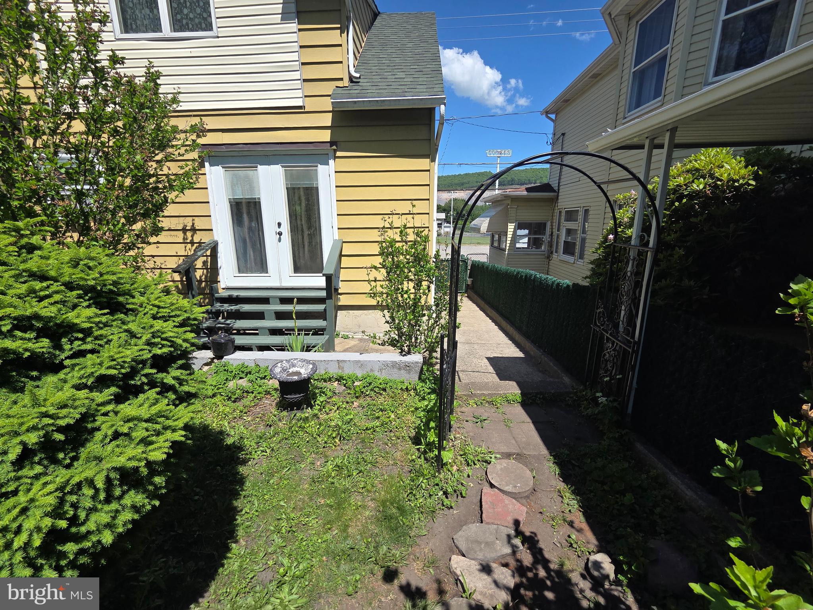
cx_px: 406
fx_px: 305
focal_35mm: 13
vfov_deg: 89.9
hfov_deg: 106.2
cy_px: 305
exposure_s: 1/2000
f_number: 2.2
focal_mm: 2.2
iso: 64
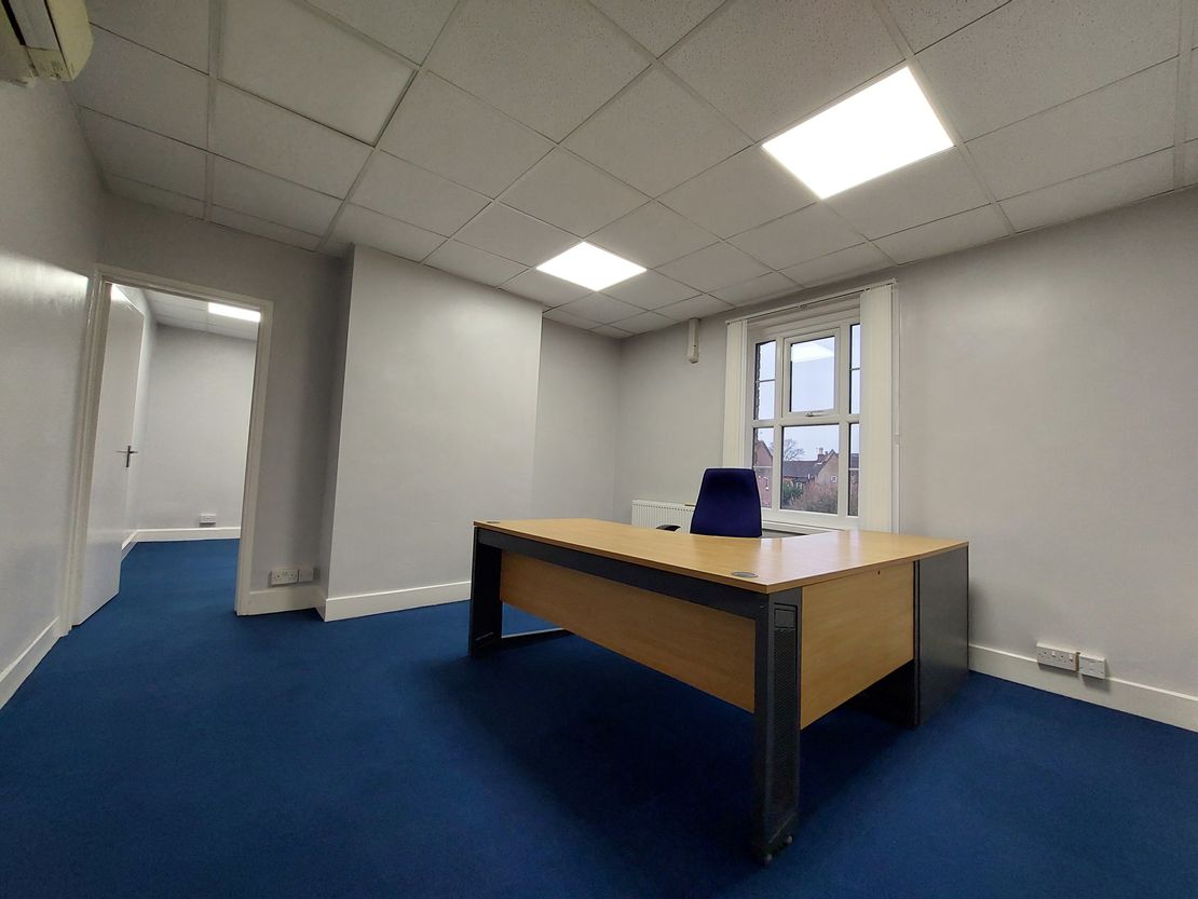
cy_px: 450
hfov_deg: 106.2
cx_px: 599
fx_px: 450
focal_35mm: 13
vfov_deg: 89.9
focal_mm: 1.74
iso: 100
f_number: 2.2
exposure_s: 1/50
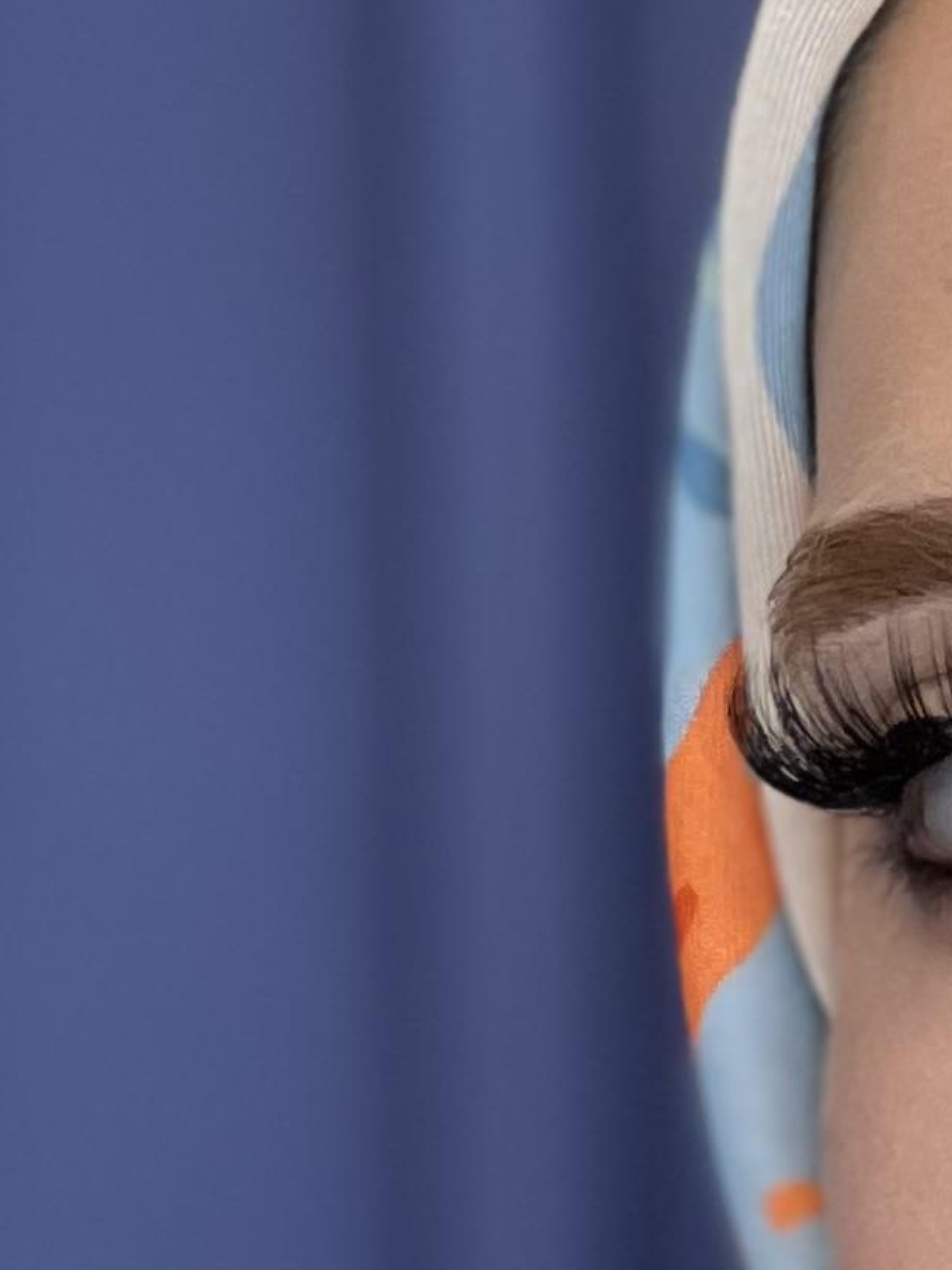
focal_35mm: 379
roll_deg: +1.4
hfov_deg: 3.9
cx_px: 1989
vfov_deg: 5.2
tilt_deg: -1.7
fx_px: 13901
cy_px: 1465
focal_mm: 9
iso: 80
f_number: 2.8
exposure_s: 1/100
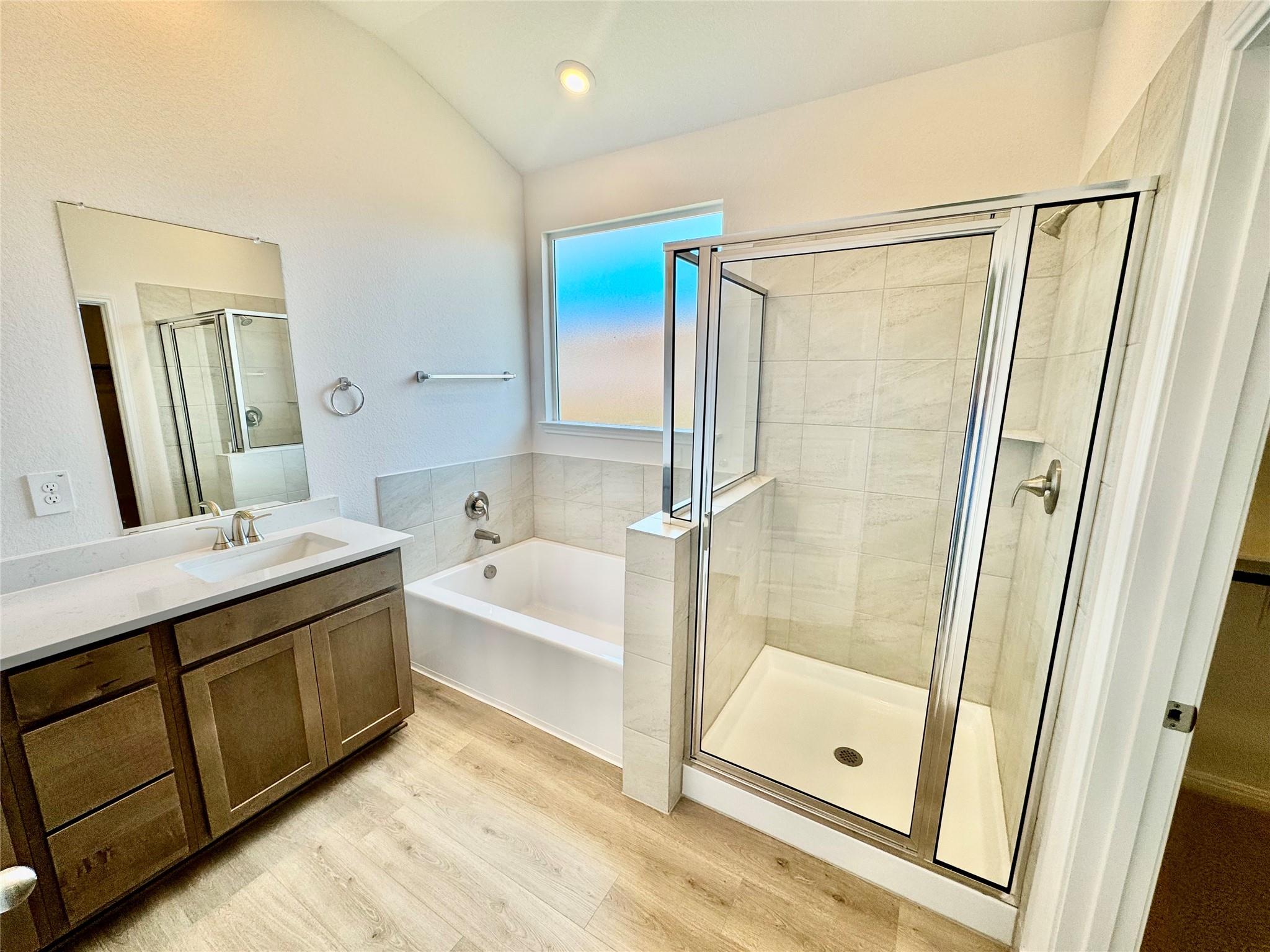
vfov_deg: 85.7
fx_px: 514
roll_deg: -0.6
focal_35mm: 14
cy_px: 476
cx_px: 635
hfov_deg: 102.1
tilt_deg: -11.8
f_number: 2.2
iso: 50
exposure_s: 1/120
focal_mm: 2.22
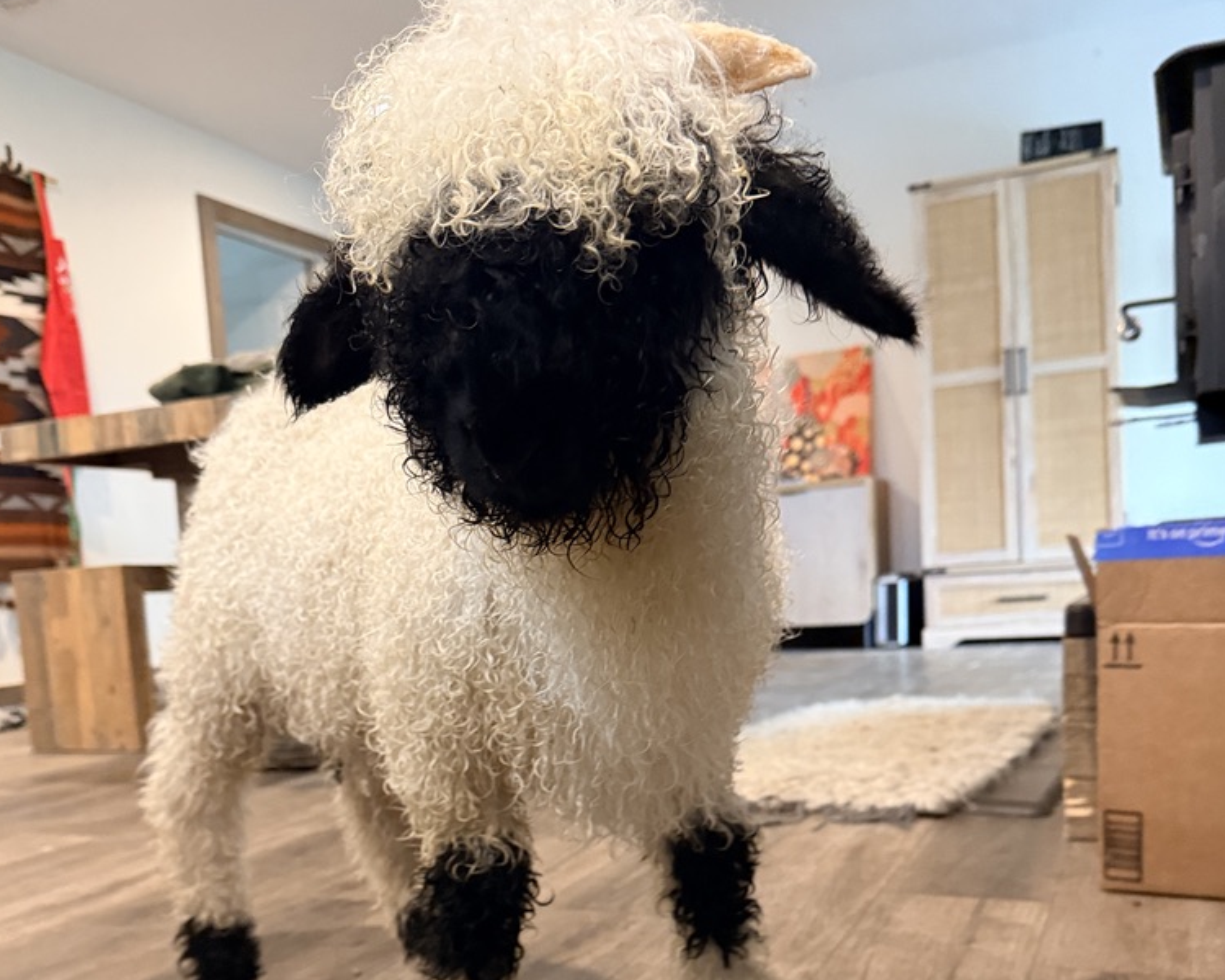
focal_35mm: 32
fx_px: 1160
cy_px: 706
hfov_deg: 55.7
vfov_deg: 44.6
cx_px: 608
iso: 500
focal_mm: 6.76
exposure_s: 1/60
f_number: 1.78
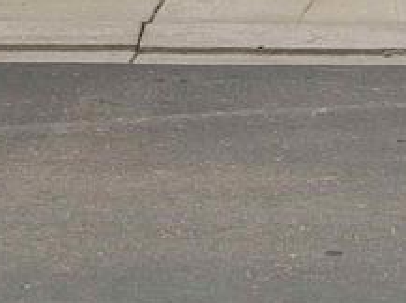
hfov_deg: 18.6
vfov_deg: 13.0
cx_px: 367
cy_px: -226
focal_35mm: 104
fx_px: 1218
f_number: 7.1
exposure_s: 1/160
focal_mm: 11
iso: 125
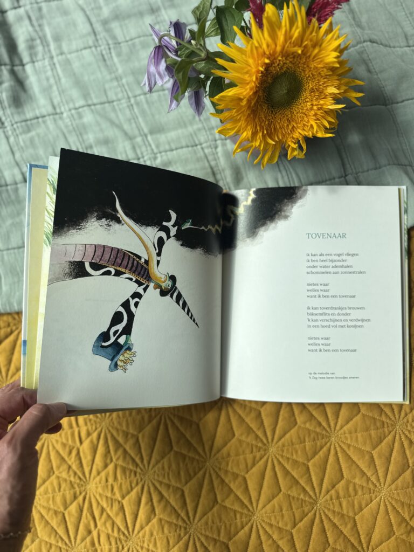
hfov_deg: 56.8
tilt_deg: -84.7
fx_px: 383
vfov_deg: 71.6
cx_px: 207
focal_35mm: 24
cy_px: 276
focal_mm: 6.76
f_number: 1.78
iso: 80
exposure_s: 1/1361
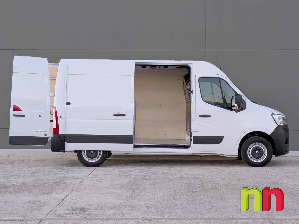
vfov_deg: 56.8
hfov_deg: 71.6
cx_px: 150
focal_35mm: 24
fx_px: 207
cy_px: 112
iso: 80
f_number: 1.8
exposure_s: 1/3200
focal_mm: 6.86
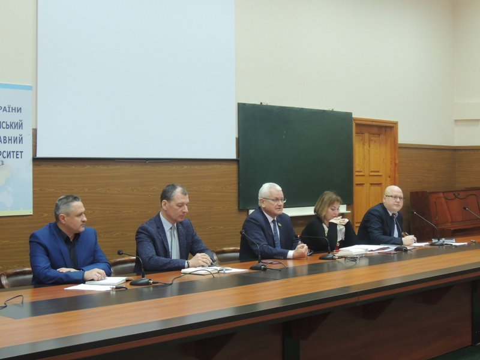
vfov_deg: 24.4
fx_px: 832
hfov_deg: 32.2
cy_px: 180
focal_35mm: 60
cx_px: 240
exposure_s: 1/15
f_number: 3.7
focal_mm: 10.7
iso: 560
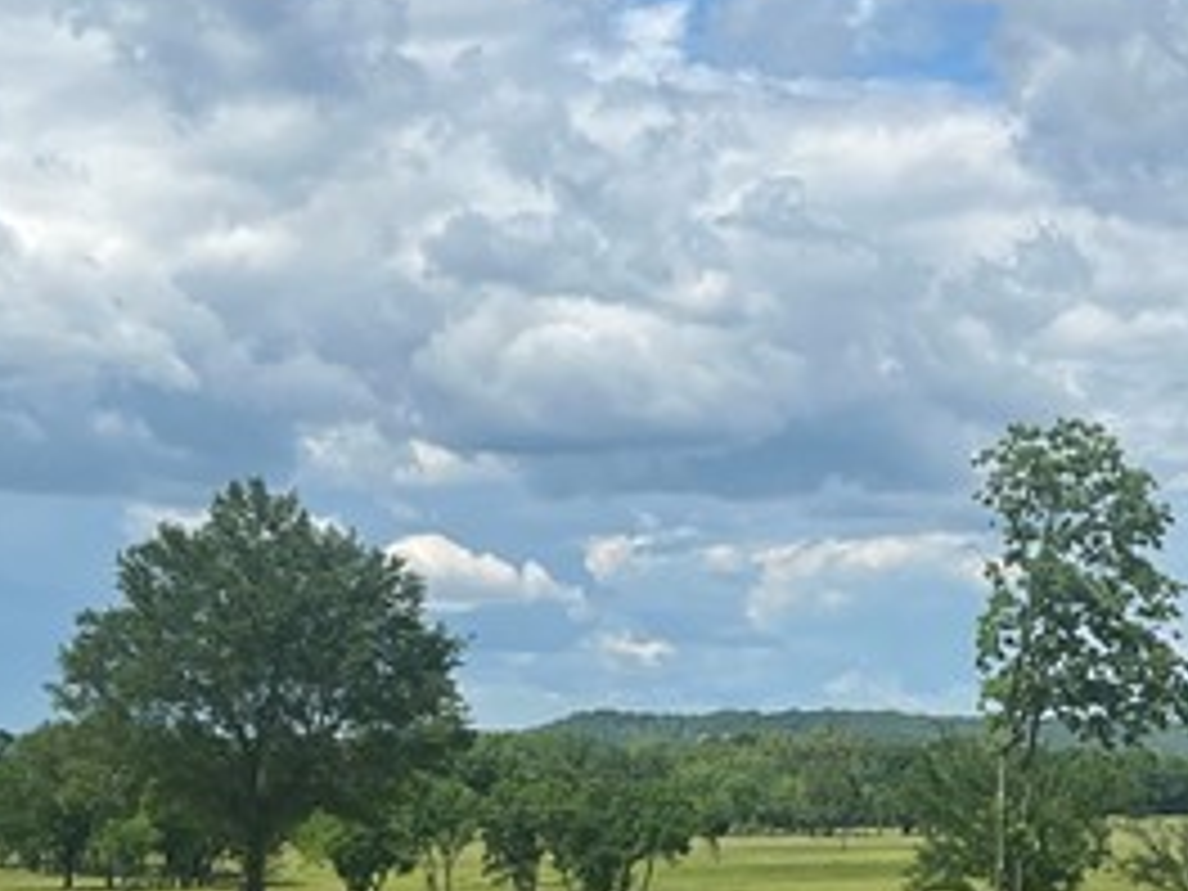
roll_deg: -1.2
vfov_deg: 14.4
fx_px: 3466
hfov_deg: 19.3
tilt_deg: -2.6
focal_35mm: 101
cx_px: 914
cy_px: 940
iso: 50
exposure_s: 1/5882
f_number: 1.5
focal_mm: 5.7
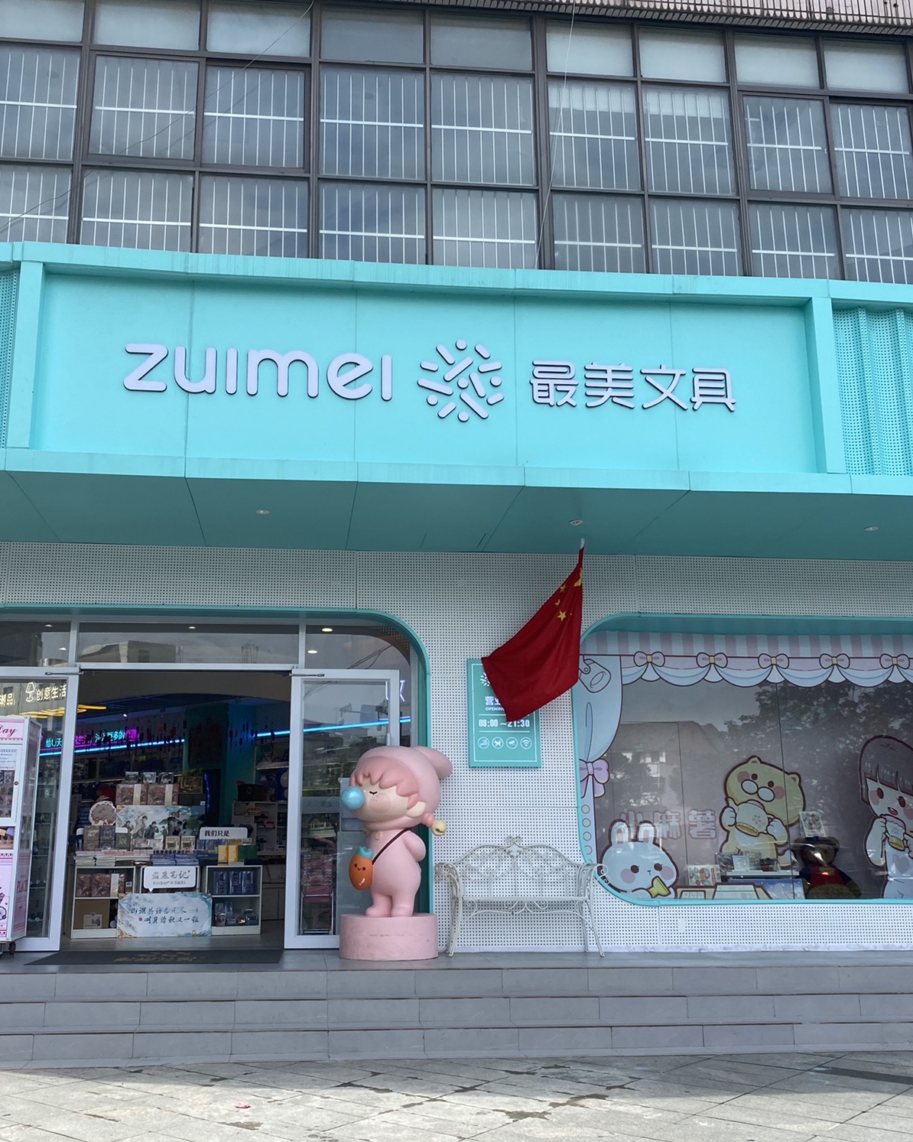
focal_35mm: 34
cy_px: 571
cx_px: 426
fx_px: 1149
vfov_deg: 52.9
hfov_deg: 43.3
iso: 32
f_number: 1.8
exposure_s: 1/1316
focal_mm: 4.25
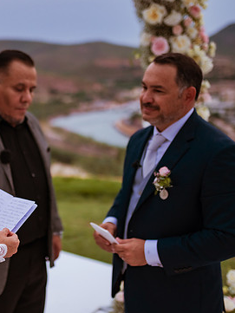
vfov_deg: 35.5
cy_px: 163
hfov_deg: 26.3
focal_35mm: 54
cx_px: 34
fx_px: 489
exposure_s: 1/3200
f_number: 1.6
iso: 800
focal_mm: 35
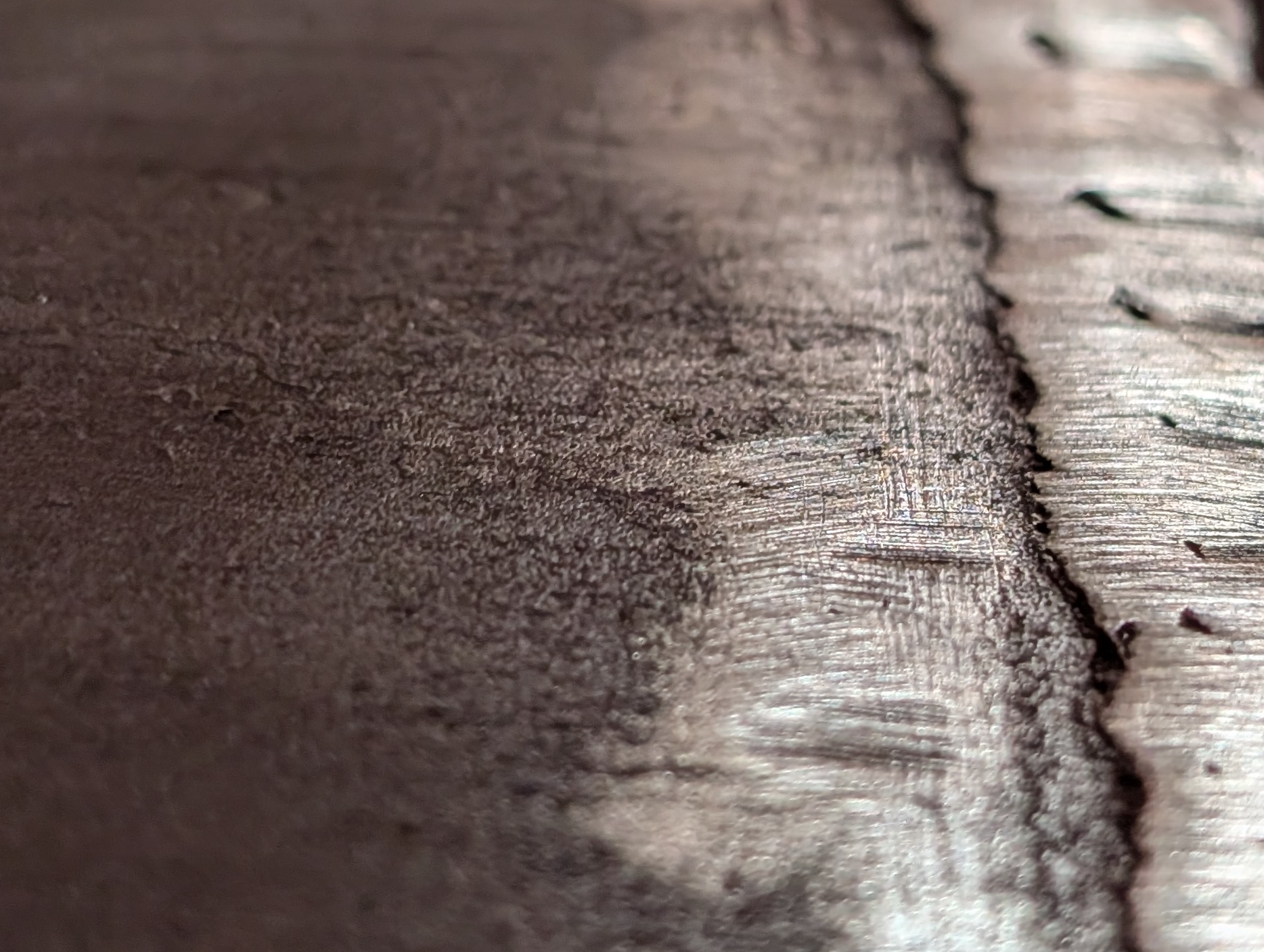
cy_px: 241
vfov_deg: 13.8
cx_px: 576
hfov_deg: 18.3
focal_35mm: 107
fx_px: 3913
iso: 82
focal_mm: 6.9
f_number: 1.68
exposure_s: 1/148
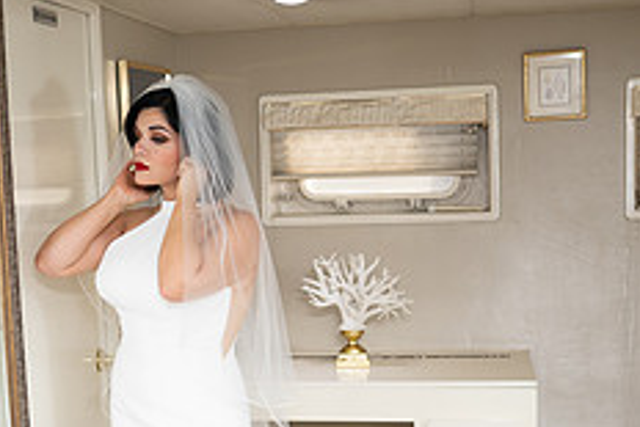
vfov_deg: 22.4
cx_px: 243
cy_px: 335
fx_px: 1067
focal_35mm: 60
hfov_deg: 33.2
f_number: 1.4
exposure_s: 1/1600
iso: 250
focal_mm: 24
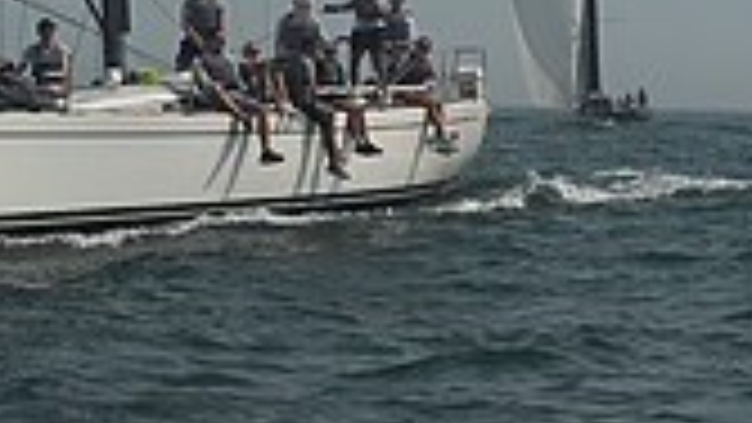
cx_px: -79
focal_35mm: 291
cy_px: -832
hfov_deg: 7.4
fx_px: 5803
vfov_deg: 4.0
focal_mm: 80
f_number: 10
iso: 320
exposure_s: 1/1250
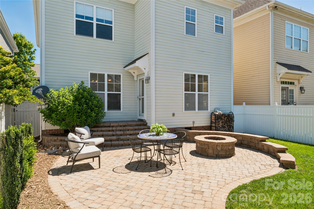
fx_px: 209
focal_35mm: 24
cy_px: 104
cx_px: 157
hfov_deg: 73.7
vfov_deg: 53.1
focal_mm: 24
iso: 100
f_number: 22
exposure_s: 1/13
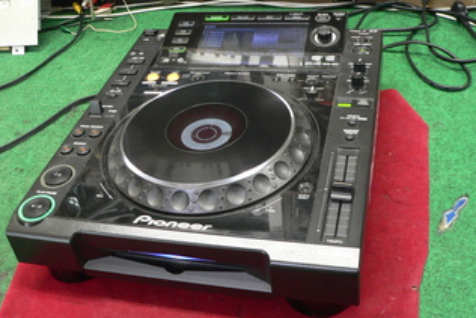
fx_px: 595
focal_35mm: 45
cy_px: 136
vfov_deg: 29.9
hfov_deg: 43.4
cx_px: 197
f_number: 2.8
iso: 200
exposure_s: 1/10
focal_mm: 6
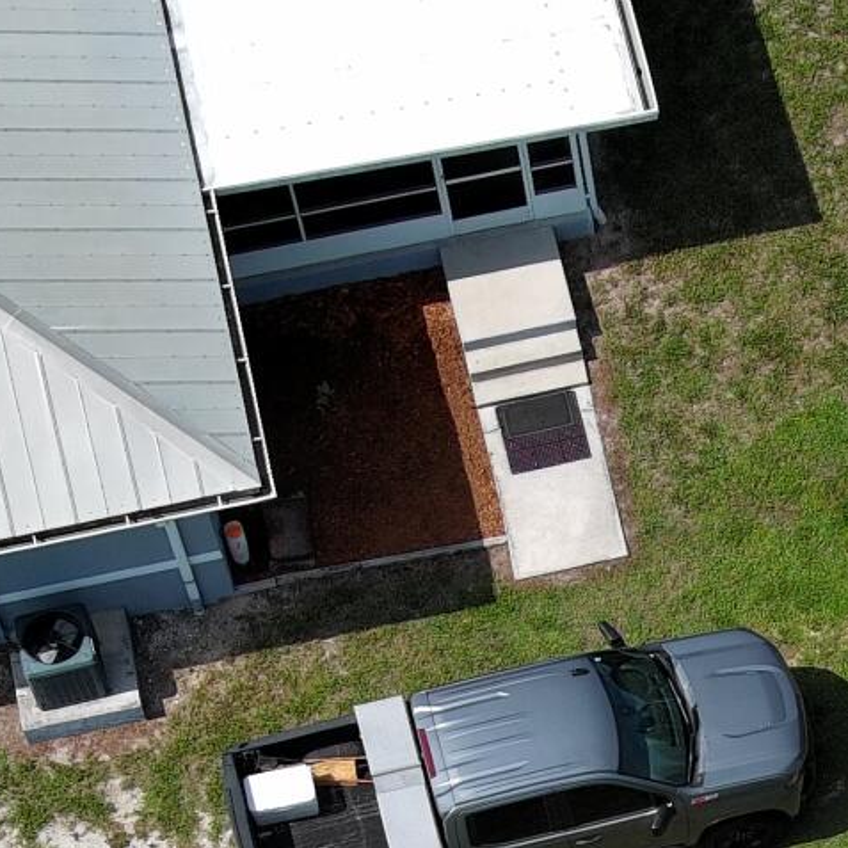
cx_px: 996
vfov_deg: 11.1
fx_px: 4296
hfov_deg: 11.1
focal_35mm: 155
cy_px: 1035
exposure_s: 1/1418
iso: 100
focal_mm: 10.57
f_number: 2.8
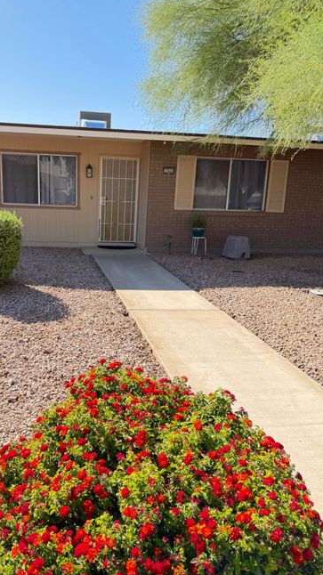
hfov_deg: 42.3
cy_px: 290
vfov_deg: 69.9
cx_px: 108
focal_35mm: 27
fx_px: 411
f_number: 1.78
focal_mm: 6.76
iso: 80
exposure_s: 1/1060
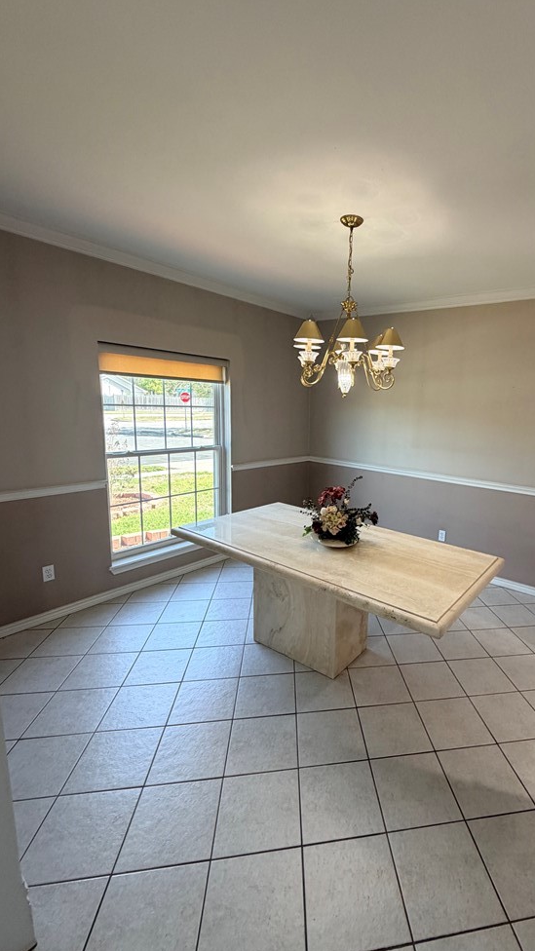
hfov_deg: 65.3
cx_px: 357
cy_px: 473
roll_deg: -3.0
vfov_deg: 99.4
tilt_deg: -8.2
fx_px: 404
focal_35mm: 16
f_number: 2.2
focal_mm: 2.22
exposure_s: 1/120
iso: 200
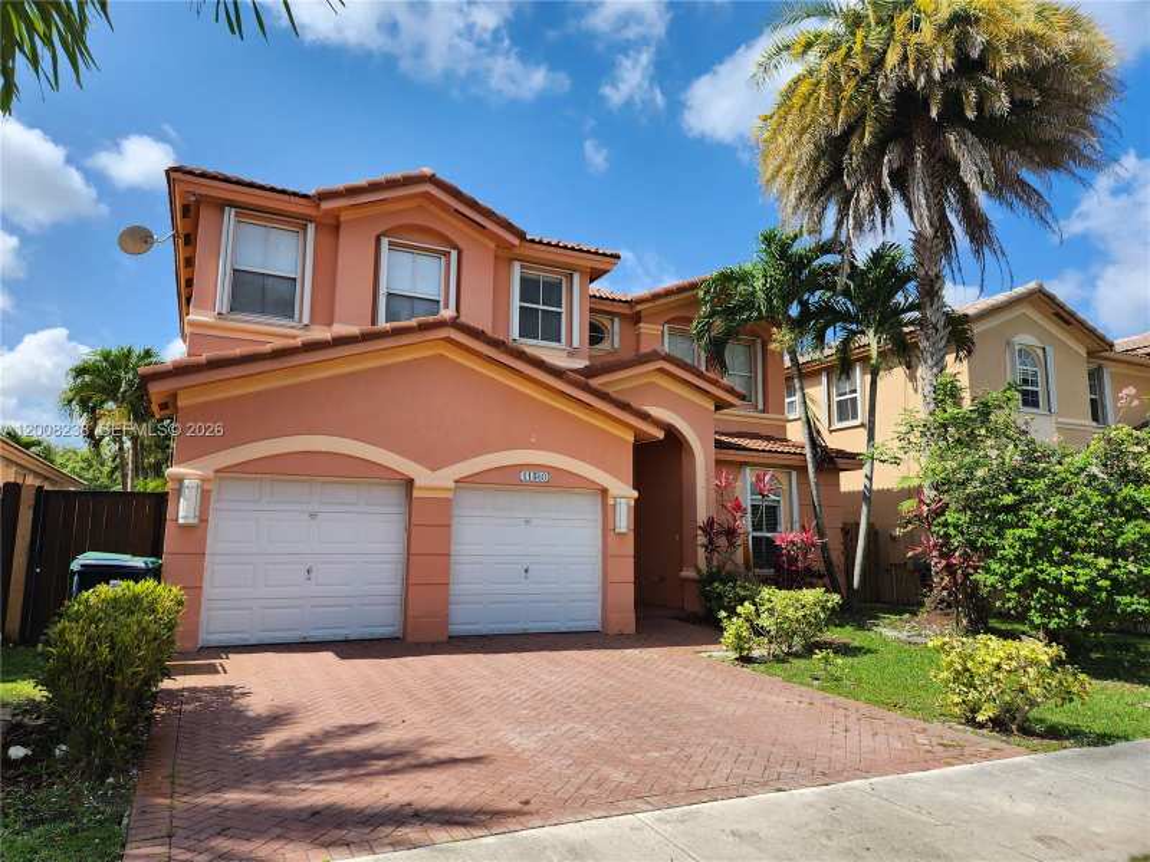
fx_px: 764
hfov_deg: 73.9
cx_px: 575
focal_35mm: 23
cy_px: 431
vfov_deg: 58.9
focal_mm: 5.4
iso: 20
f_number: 1.8
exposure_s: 1/1228
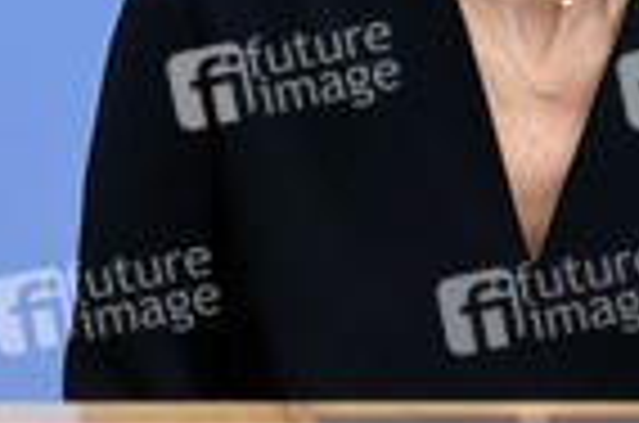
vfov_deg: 5.4
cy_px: -36
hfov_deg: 8.1
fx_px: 4498
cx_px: 614
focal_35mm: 254
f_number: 6.3
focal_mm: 80
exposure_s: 1/250
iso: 2500
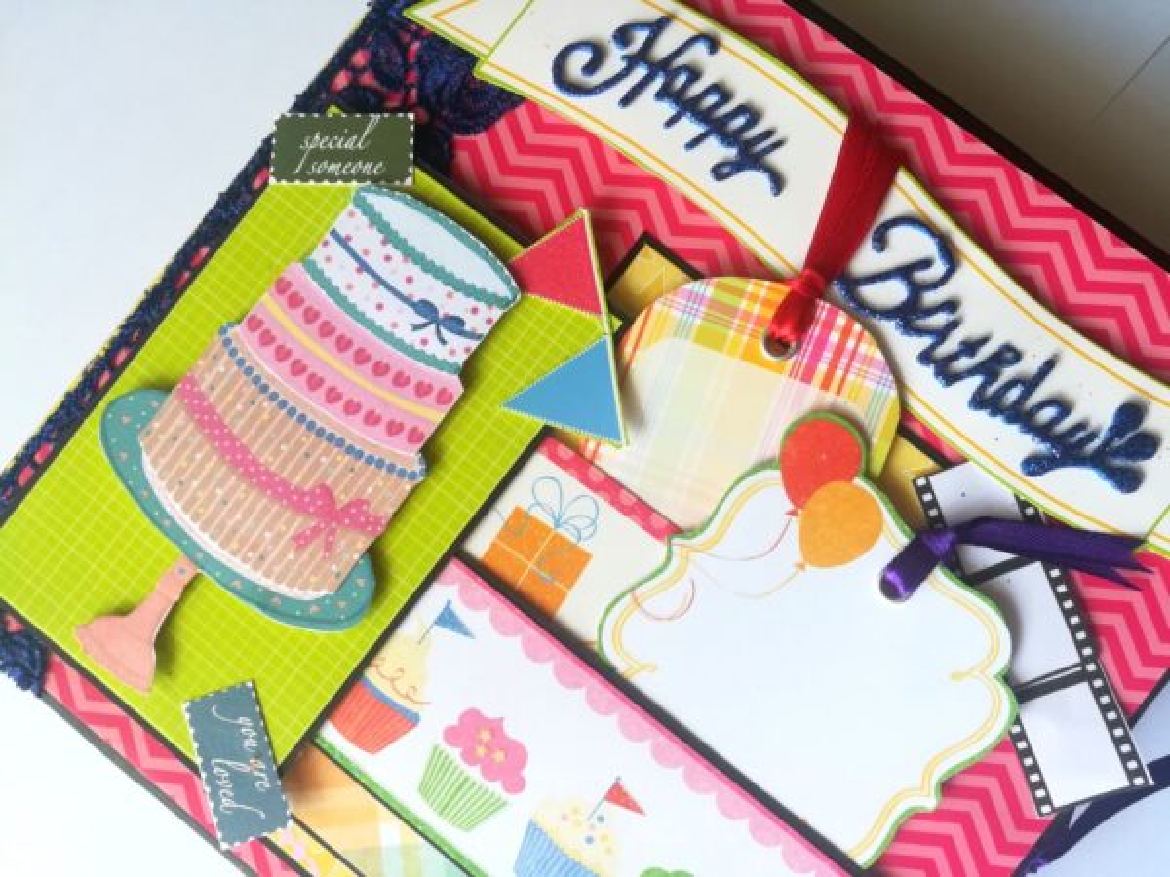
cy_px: 438
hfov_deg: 67.3
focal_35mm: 26
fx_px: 879
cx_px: 585
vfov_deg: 53.1
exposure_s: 1/60
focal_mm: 3.83
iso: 80
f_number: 2.2
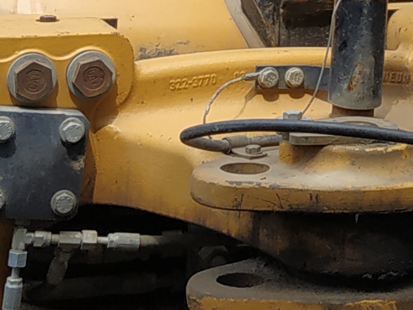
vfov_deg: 9.7
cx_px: 422
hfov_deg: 13.4
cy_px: -269
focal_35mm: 145
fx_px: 1731
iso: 200
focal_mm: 3.94
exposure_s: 1/1138
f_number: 1.9
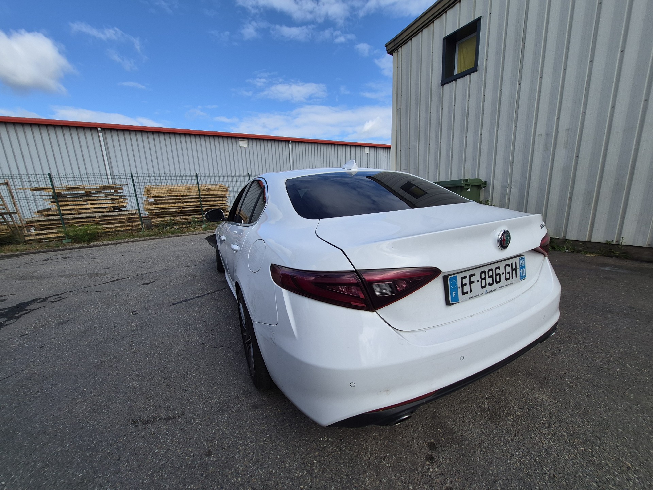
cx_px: 326
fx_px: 245
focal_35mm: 13
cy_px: 245
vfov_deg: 89.9
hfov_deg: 106.2
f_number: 2.2
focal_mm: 1.74
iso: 40
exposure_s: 1/1667
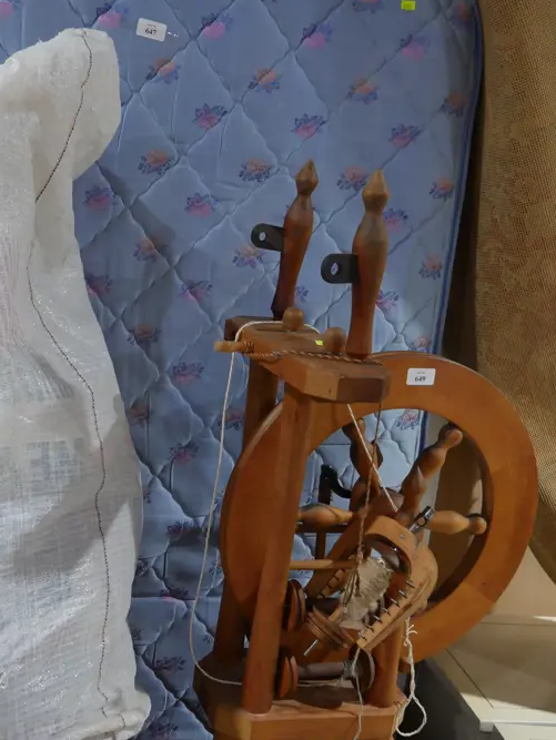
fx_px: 920
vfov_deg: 43.8
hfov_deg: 33.0
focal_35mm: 43
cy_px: 399
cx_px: 144
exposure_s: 1/60
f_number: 3.5
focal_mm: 14
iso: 640
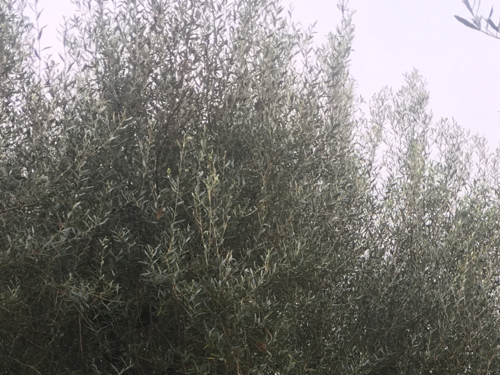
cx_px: 322
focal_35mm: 72
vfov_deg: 19.3
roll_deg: +2.5
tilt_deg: -7.2
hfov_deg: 26.9
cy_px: 445
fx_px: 1040
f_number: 2.2
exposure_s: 1/100
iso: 32
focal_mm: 4.15
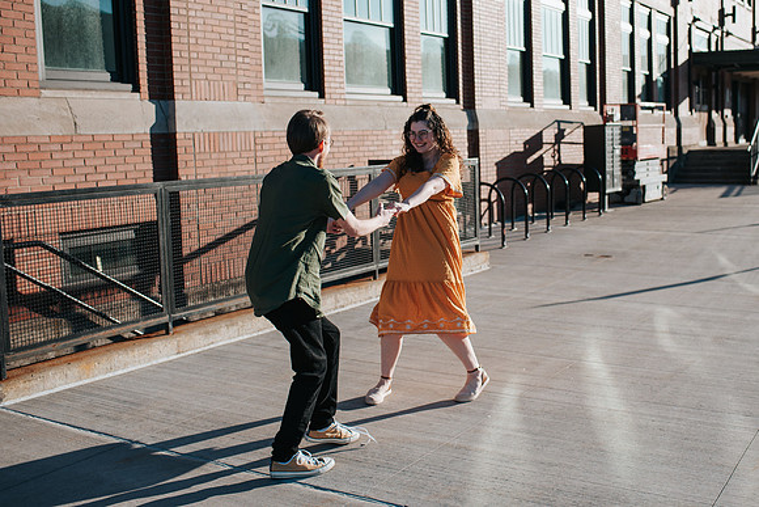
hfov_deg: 46.9
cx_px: 448
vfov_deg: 32.4
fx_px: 871
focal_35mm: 41
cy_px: 217
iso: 100
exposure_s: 1/1250
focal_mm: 35
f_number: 3.2
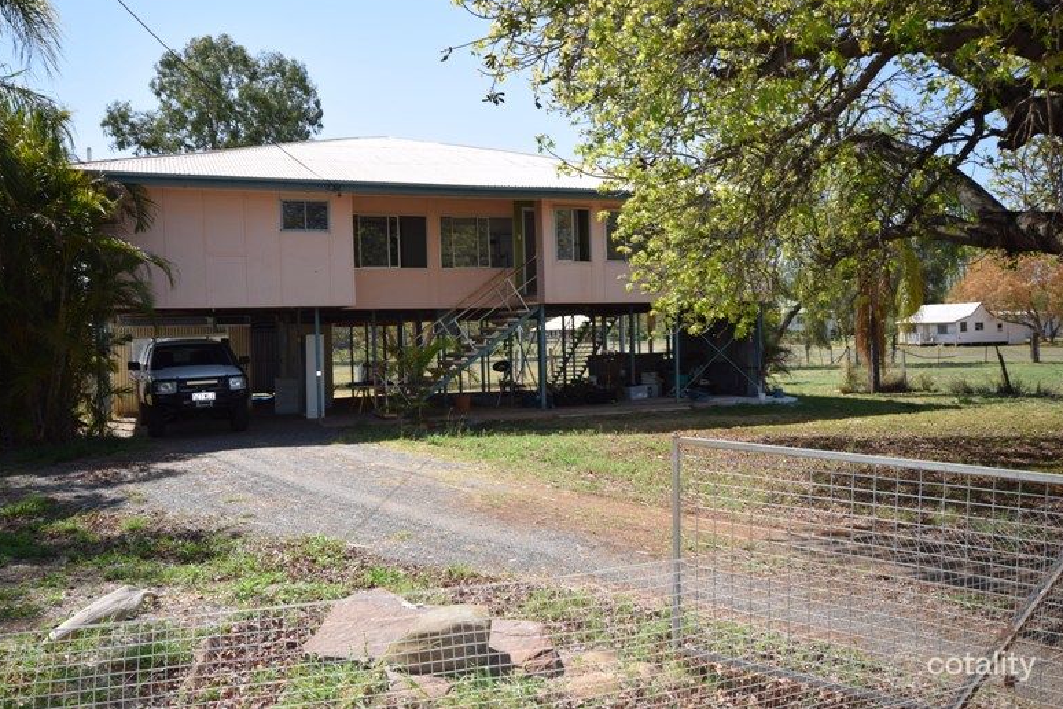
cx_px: 523
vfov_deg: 42.3
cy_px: 346
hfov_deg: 60.3
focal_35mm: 31
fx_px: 915
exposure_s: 1/200
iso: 100
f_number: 8
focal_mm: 20
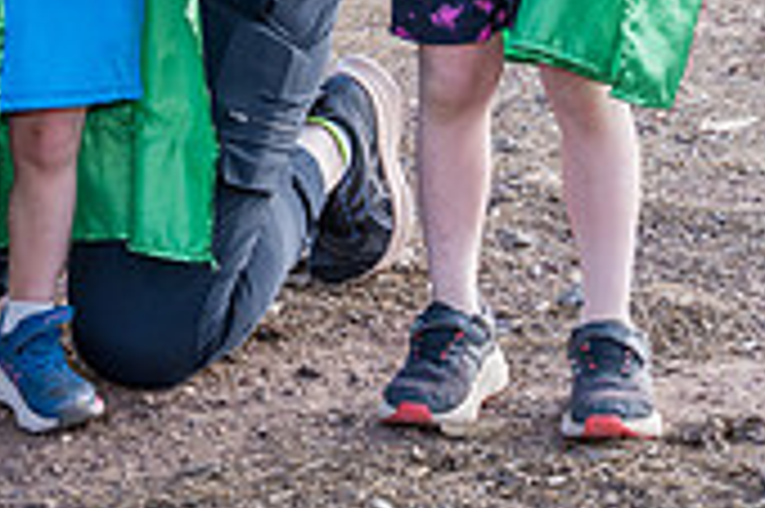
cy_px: -223
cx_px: 130
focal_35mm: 132
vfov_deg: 10.1
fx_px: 2802
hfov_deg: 15.4
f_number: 5
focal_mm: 38.7
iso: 320
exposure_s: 1/100
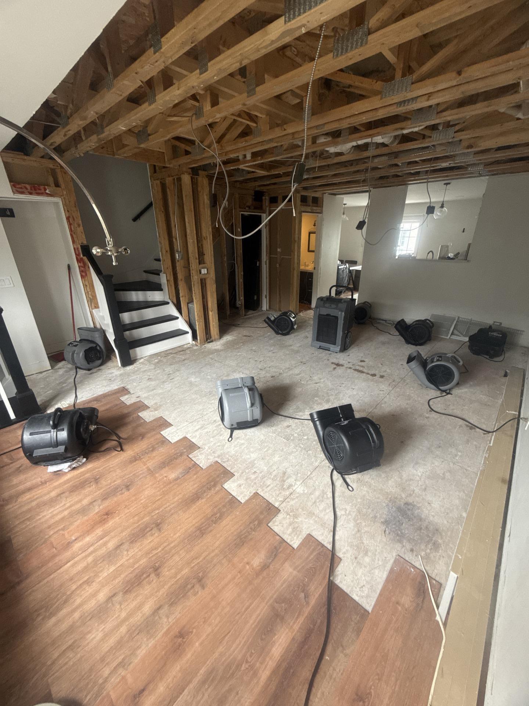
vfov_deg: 102.1
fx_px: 285
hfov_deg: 85.7
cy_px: 353
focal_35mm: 14
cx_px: 264
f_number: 2.2
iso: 320
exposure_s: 1/99
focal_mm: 2.22
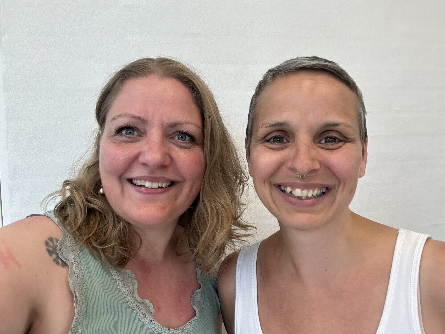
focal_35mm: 23
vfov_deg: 58.9
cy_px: 167
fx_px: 296
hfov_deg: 73.9
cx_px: 222
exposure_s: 1/75
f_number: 1.9
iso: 80
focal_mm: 2.69
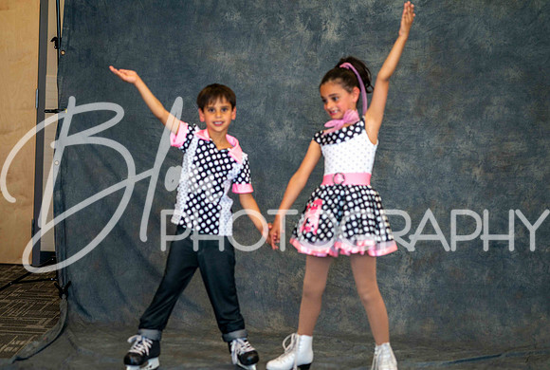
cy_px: 187
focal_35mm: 88
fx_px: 1346
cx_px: 265
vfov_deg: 15.6
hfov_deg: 23.1
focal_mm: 85
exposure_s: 1/200
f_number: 1.8
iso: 320
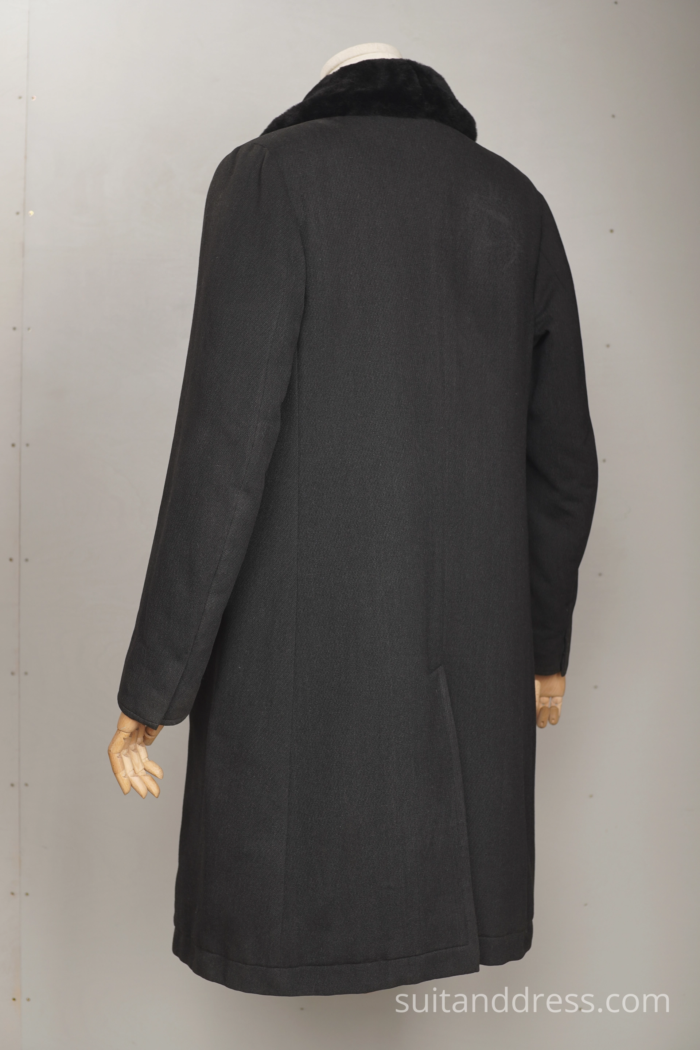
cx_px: 350
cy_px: 525
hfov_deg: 28.1
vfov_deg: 41.1
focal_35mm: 48
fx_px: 1400
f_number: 3.5
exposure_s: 1/13
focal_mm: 32
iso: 100
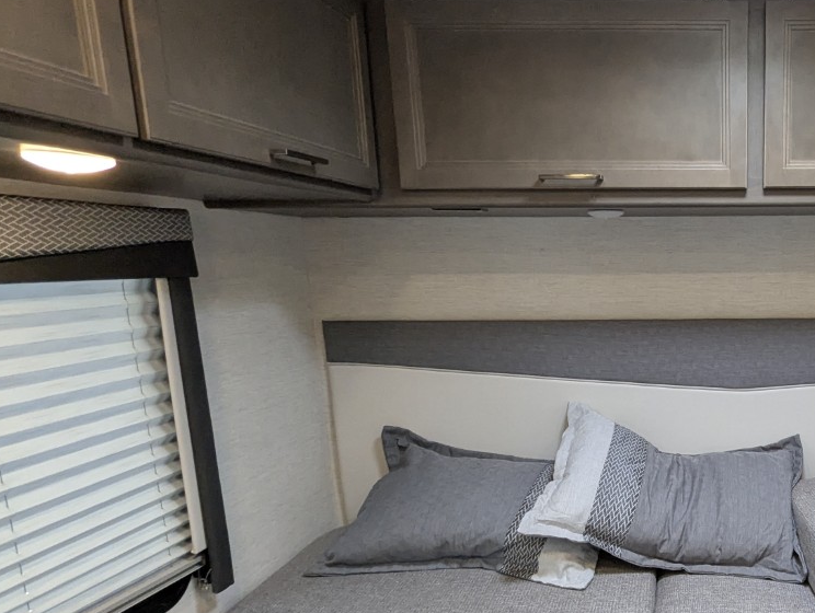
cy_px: 412
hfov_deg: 53.2
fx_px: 707
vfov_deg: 46.1
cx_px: 719
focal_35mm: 30
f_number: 2.2
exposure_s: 1/154
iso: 304
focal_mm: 2.35
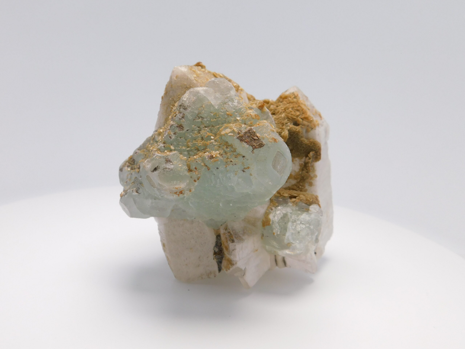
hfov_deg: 60.0
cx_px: 232
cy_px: 174
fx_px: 403
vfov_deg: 46.8
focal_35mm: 30
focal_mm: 5.3
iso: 125
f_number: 3.2
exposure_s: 1/250
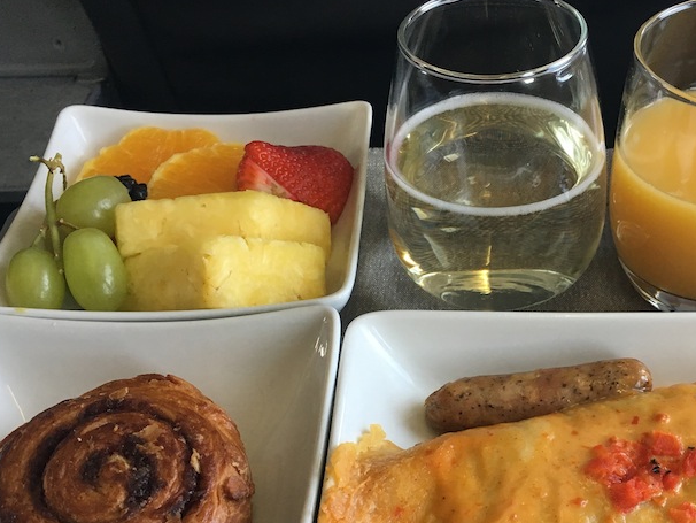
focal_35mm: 49
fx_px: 986
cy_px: 376
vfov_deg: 29.3
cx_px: 488
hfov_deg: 38.3
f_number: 2.2
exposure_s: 1/30
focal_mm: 4.15
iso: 40
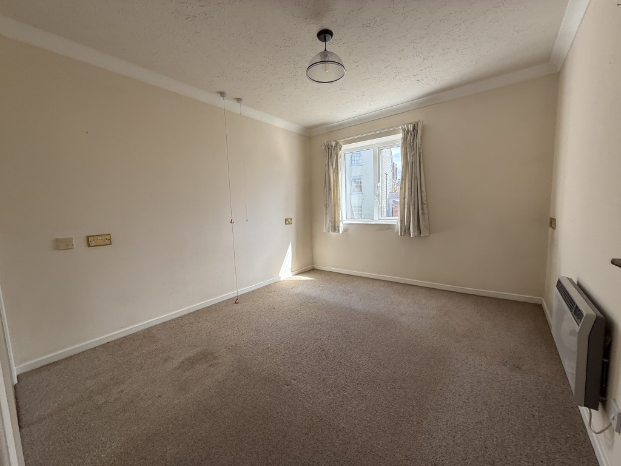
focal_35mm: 14
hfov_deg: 102.1
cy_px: 233
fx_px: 251
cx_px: 310
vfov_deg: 85.7
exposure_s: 1/210
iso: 50
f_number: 2.2
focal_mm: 2.22
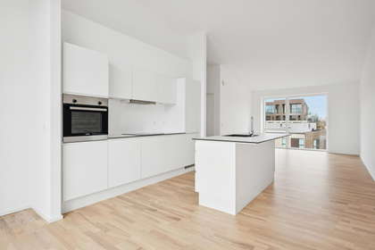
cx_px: 188
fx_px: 198
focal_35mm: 19
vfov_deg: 64.6
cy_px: 125
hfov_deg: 86.9
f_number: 7.1
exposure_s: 1/30
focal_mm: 19
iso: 400
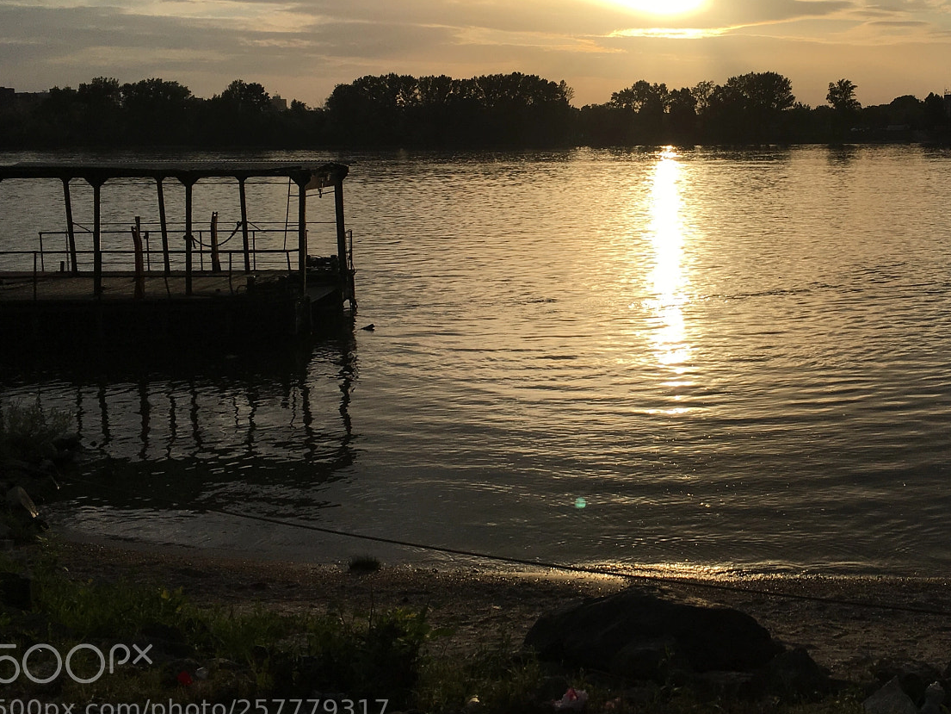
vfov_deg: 34.1
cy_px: 260
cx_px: 627
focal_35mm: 42
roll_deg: +0.3
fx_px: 1154
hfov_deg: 44.2
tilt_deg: -8.4
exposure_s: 1/2959
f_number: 2.2
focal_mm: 4.15
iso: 25
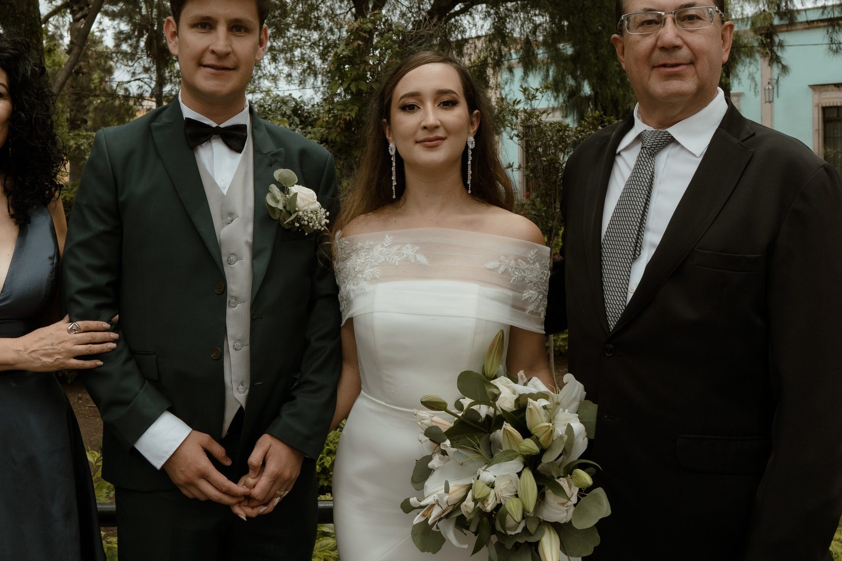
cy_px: 199
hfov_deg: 51.4
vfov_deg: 35.7
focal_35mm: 37
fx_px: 865
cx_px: 321
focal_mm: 16
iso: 100
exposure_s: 1/200
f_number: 5
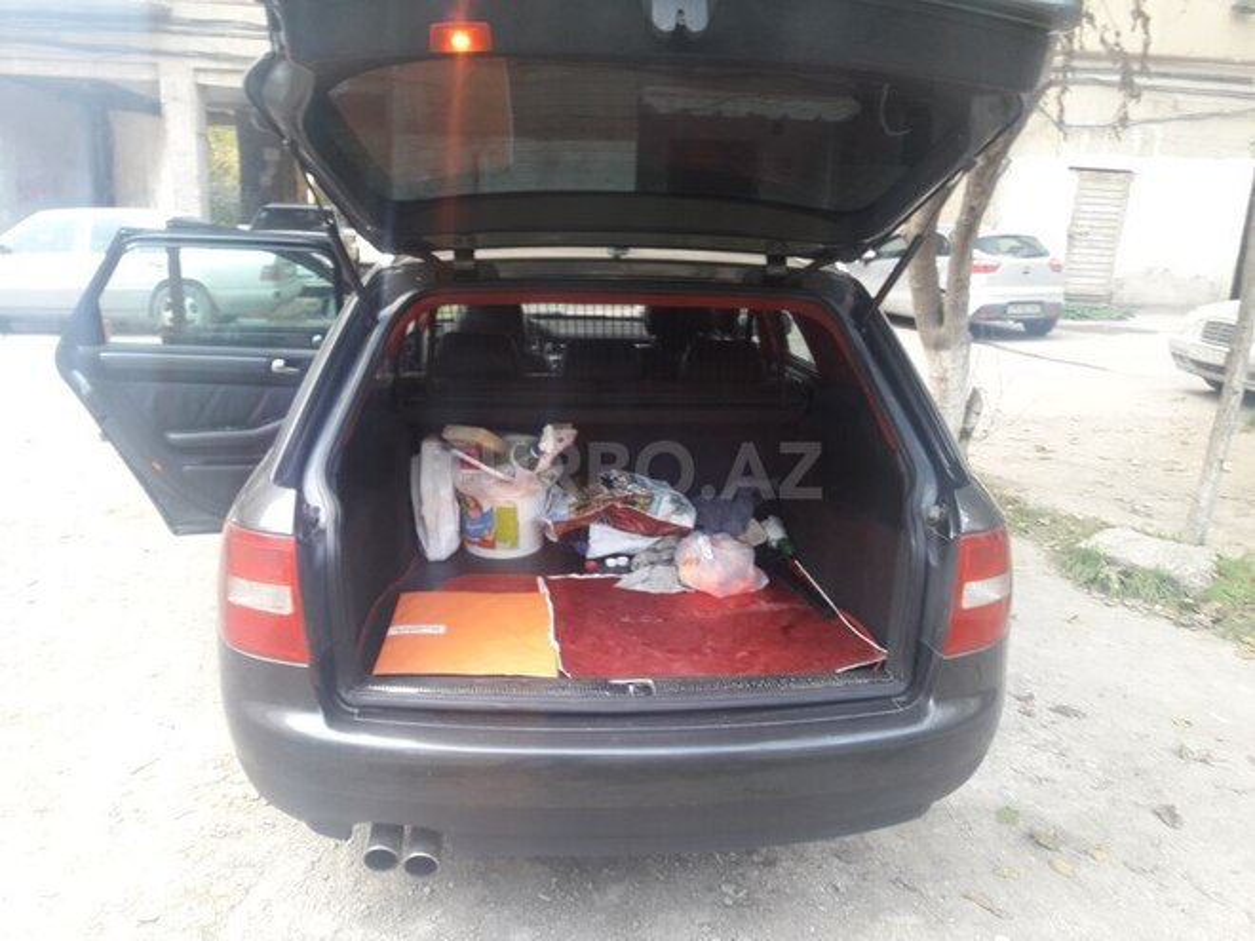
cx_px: 628
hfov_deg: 63.4
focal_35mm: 28
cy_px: 470
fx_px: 1015
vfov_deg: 49.7
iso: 40
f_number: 1.9
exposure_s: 1/33
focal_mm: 3.7
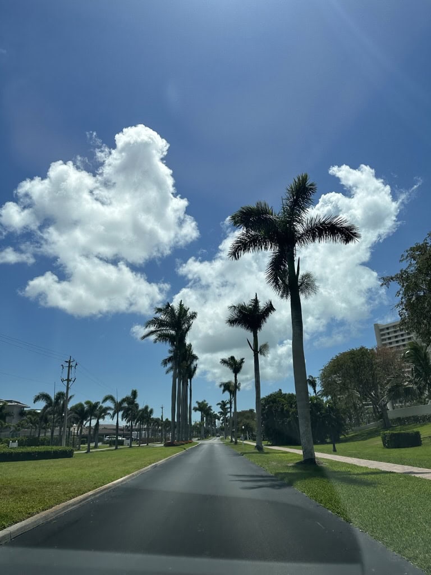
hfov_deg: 56.8
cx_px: 216
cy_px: 288
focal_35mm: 24
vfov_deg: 71.6
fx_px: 398
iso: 80
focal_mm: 6.9
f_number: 1.8
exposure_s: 1/12048
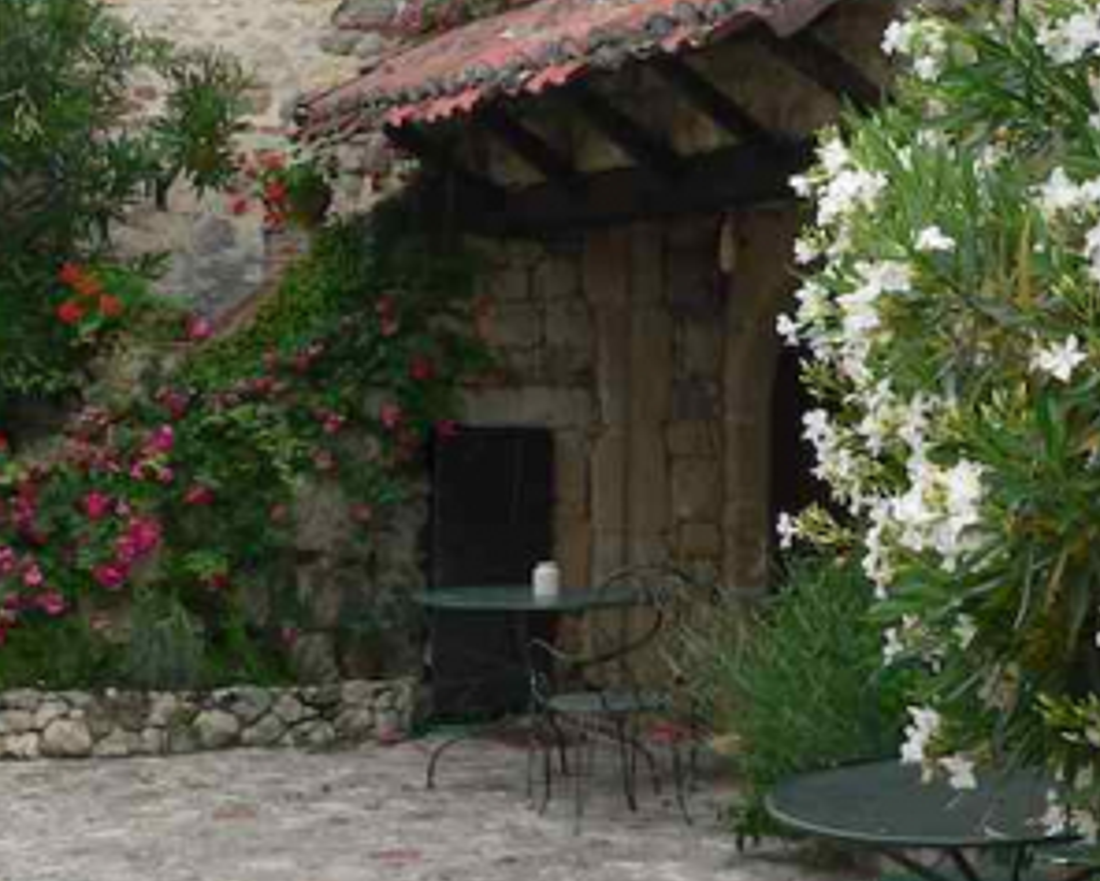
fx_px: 2703
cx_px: 766
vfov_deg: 18.3
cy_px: 147
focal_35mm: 83
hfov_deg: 22.9
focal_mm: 6
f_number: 3.7
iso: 80
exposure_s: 1/125
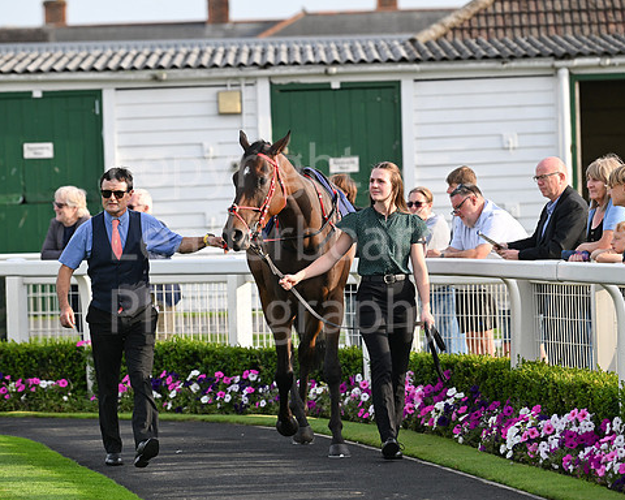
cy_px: 251
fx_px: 4199
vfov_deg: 6.8
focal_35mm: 227
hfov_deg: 8.5
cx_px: 280
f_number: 4.5
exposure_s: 1/3200
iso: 1000
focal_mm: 200
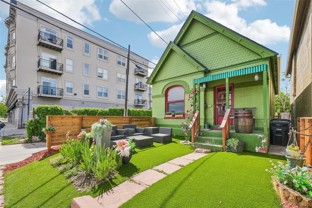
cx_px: 156
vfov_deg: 77.3
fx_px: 130
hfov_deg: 100.4
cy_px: 104
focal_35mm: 15
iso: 800
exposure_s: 1/1250
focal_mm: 10
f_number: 8
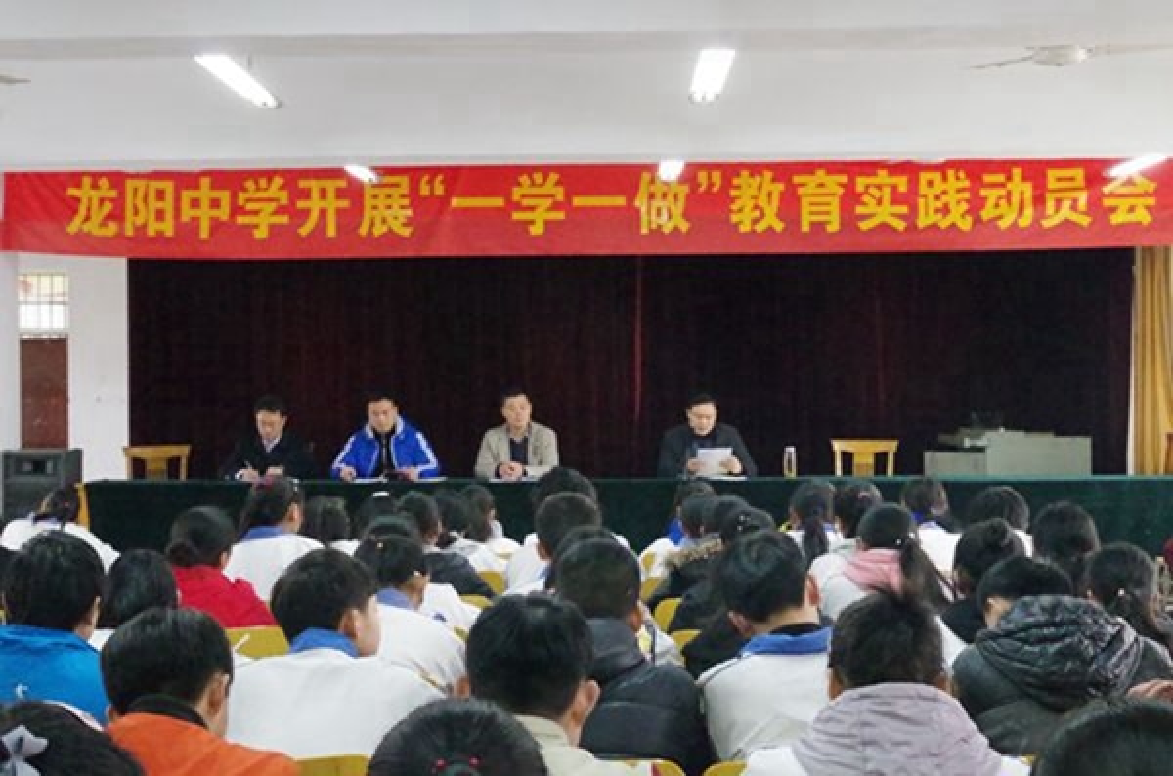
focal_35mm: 52
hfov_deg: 38.3
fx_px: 1690
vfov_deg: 25.9
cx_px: 586
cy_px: 388
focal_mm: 35
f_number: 9
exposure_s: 1/50
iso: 12800
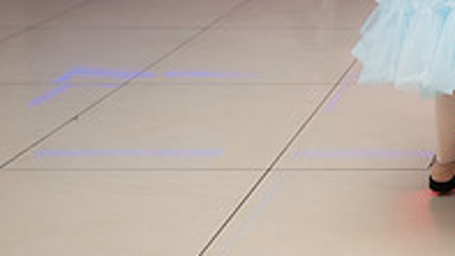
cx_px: 581
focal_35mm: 81
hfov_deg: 23.4
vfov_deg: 14.3
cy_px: -88
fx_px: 978
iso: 1600
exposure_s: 1/200
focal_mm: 24
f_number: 2.8
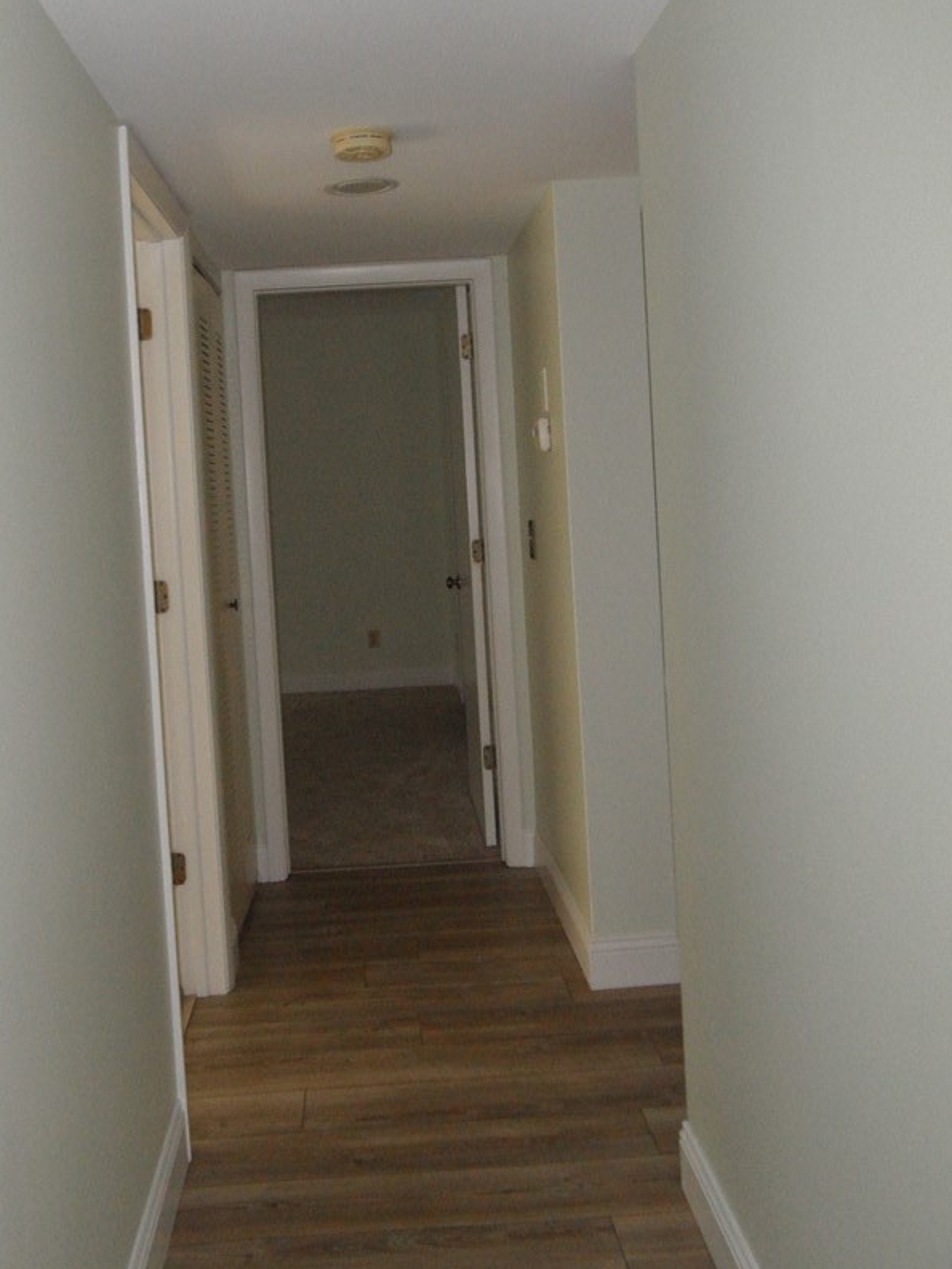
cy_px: 507
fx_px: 1136
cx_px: 370
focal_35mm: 31
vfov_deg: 57.9
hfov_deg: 45.2
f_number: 3.2
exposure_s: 1/30
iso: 200
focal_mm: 3.9
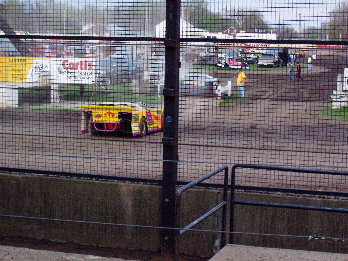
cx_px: 174
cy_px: 130
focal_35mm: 82
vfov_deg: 18.0
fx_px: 824
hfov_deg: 23.8
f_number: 4.1
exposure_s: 1/90
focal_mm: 13.5
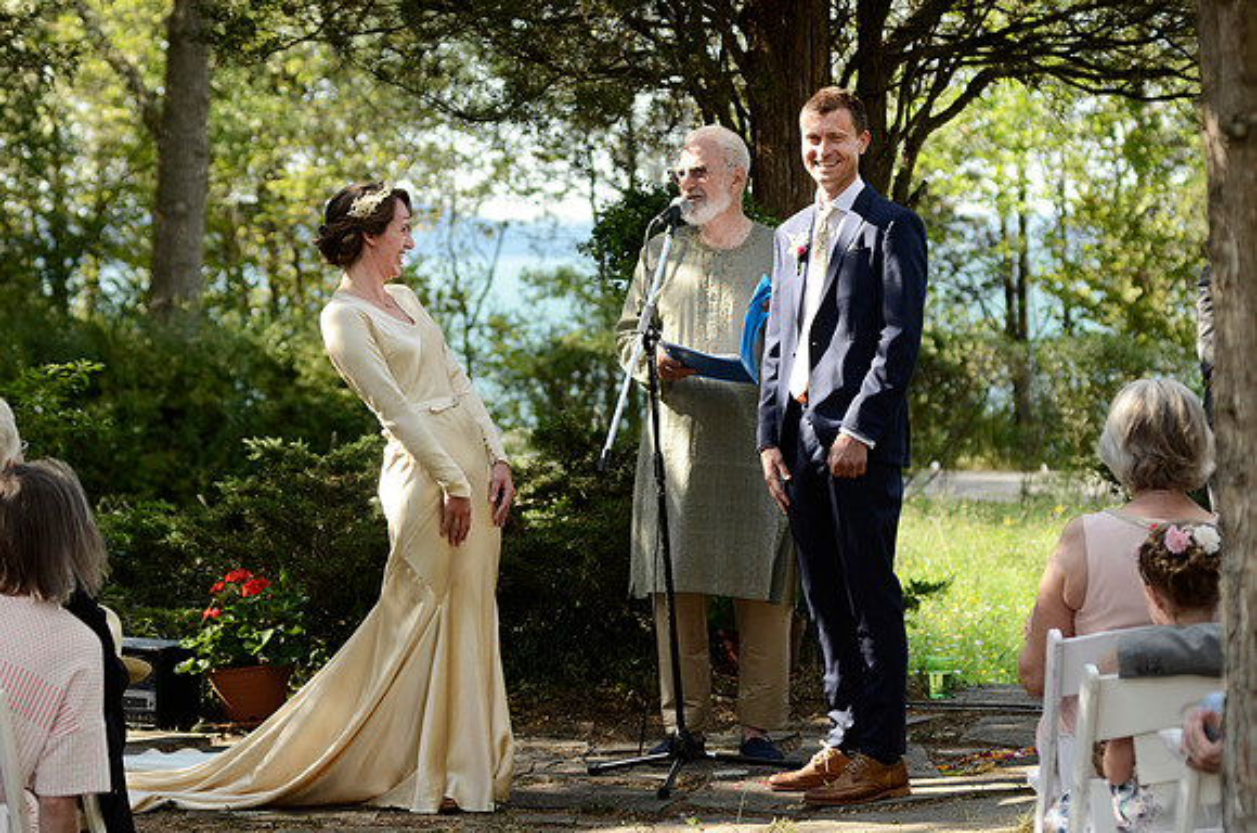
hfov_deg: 17.1
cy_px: 416
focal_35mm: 120
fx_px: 4181
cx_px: 628
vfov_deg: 11.4
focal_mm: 80
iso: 400
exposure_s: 1/800
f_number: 3.5
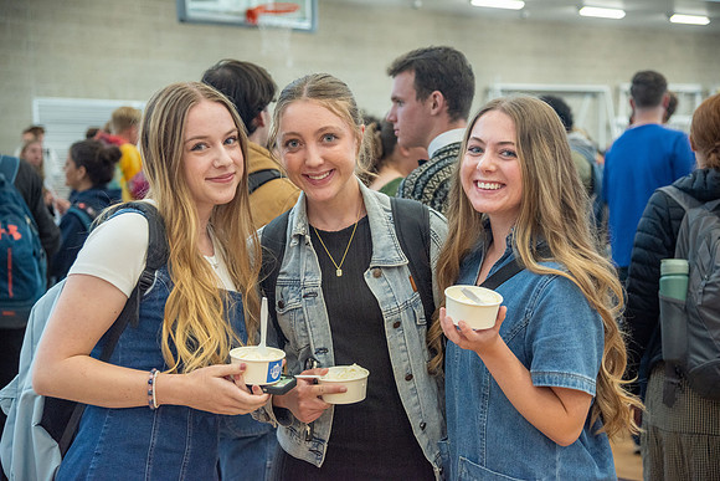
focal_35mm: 65
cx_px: 360
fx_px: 1300
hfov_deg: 31.0
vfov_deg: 20.9
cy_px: 240
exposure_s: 1/200
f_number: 4
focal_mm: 65
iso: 1000
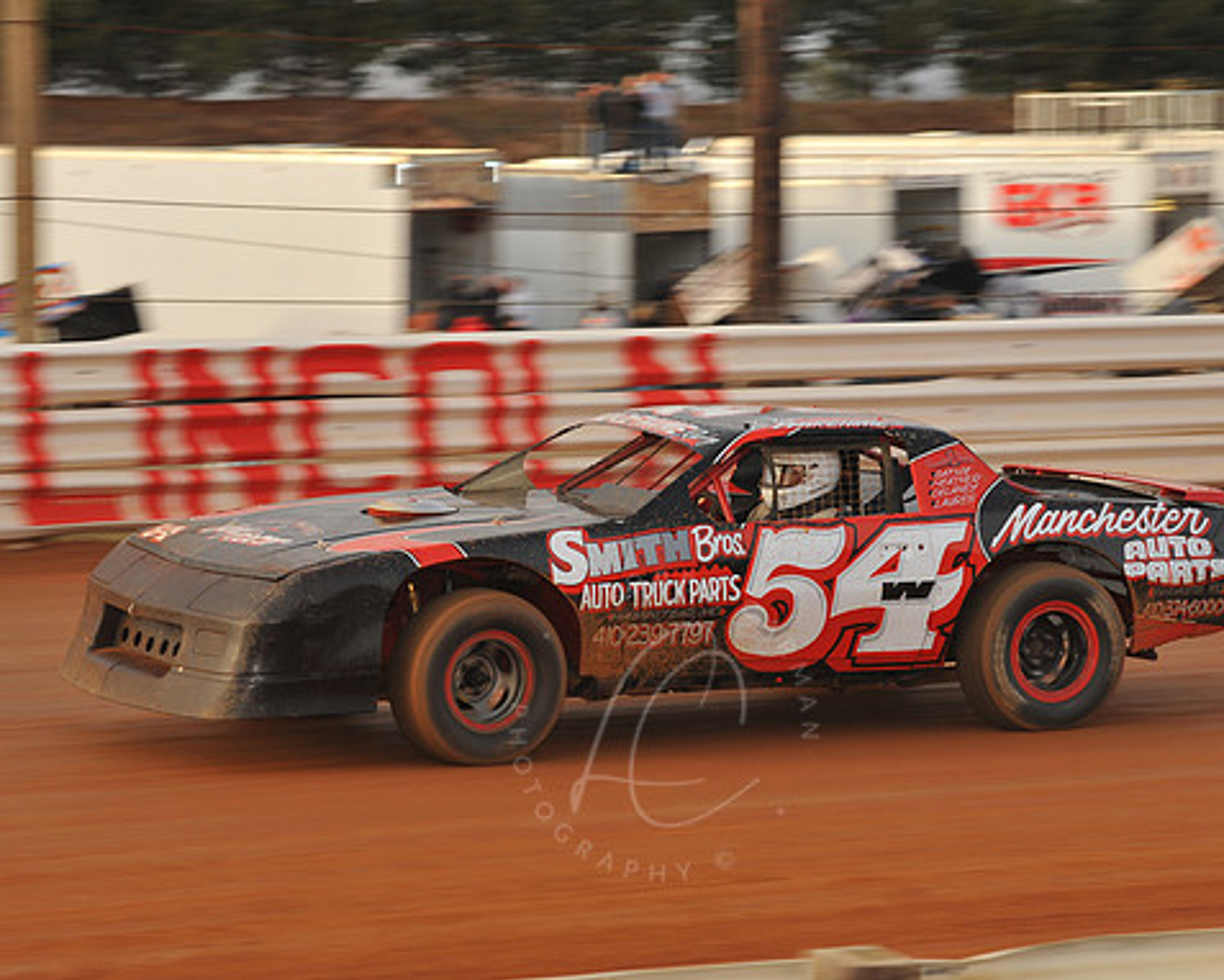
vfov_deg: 10.0
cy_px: 490
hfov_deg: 12.5
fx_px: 5581
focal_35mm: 154
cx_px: 662
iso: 400
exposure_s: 1/320
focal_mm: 135
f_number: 8
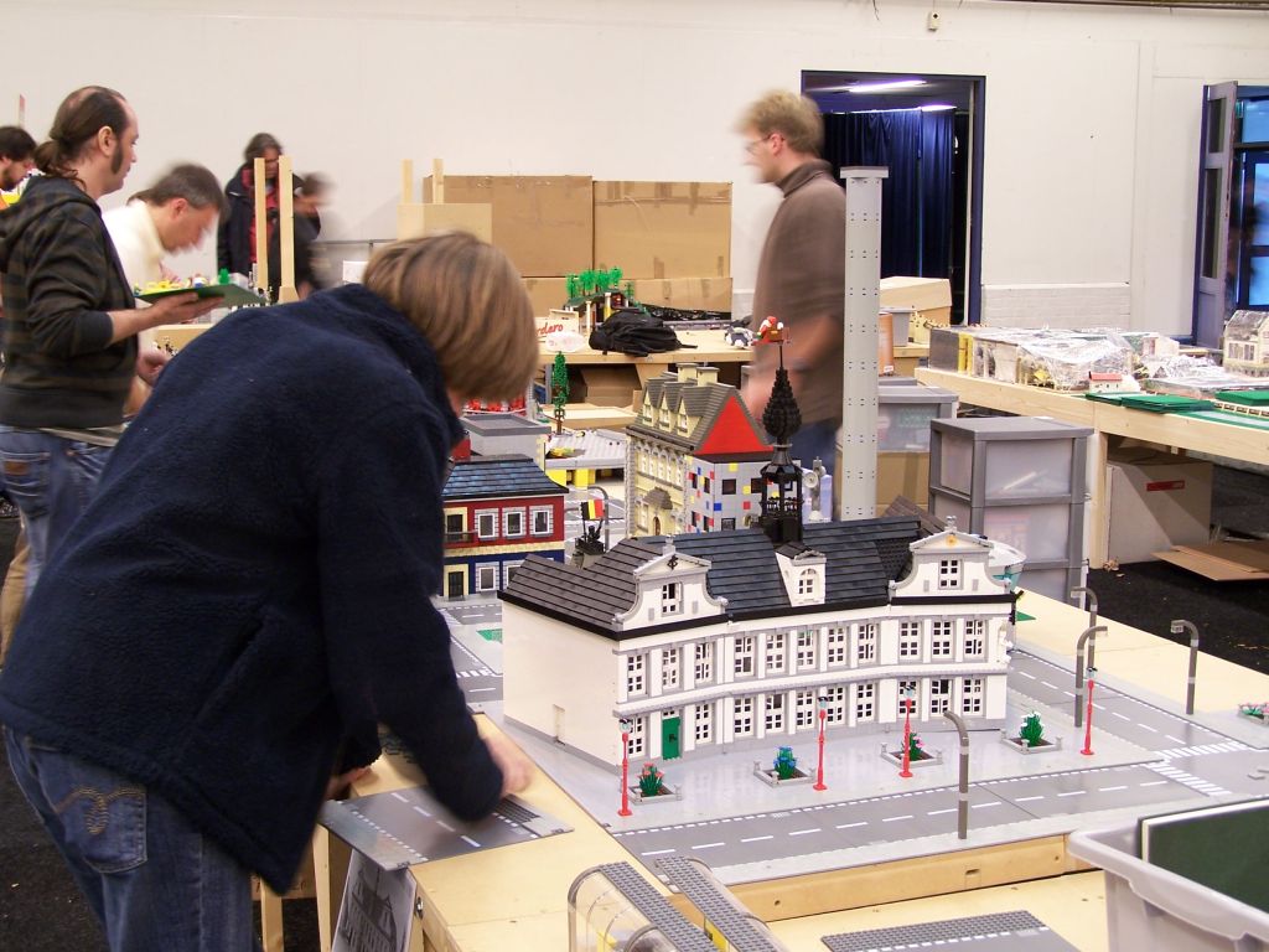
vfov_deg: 28.6
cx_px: 634
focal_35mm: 51
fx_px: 1870
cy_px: 476
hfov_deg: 37.5
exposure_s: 1/2
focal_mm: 8.5
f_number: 3
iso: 80
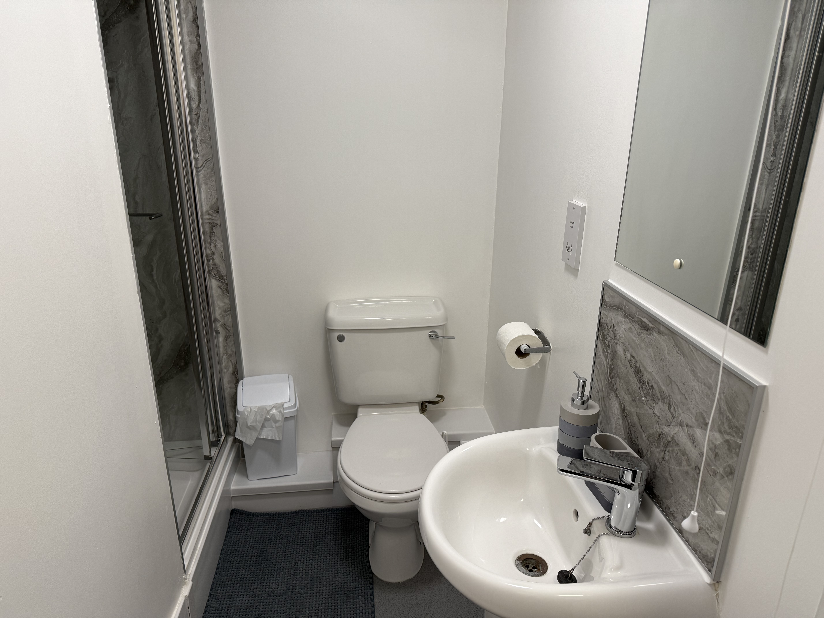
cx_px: 412
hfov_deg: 71.6
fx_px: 571
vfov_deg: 56.8
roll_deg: -0.3
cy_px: 309
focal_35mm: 24
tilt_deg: -18.2
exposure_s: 1/100
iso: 125
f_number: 1.78
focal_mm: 6.76
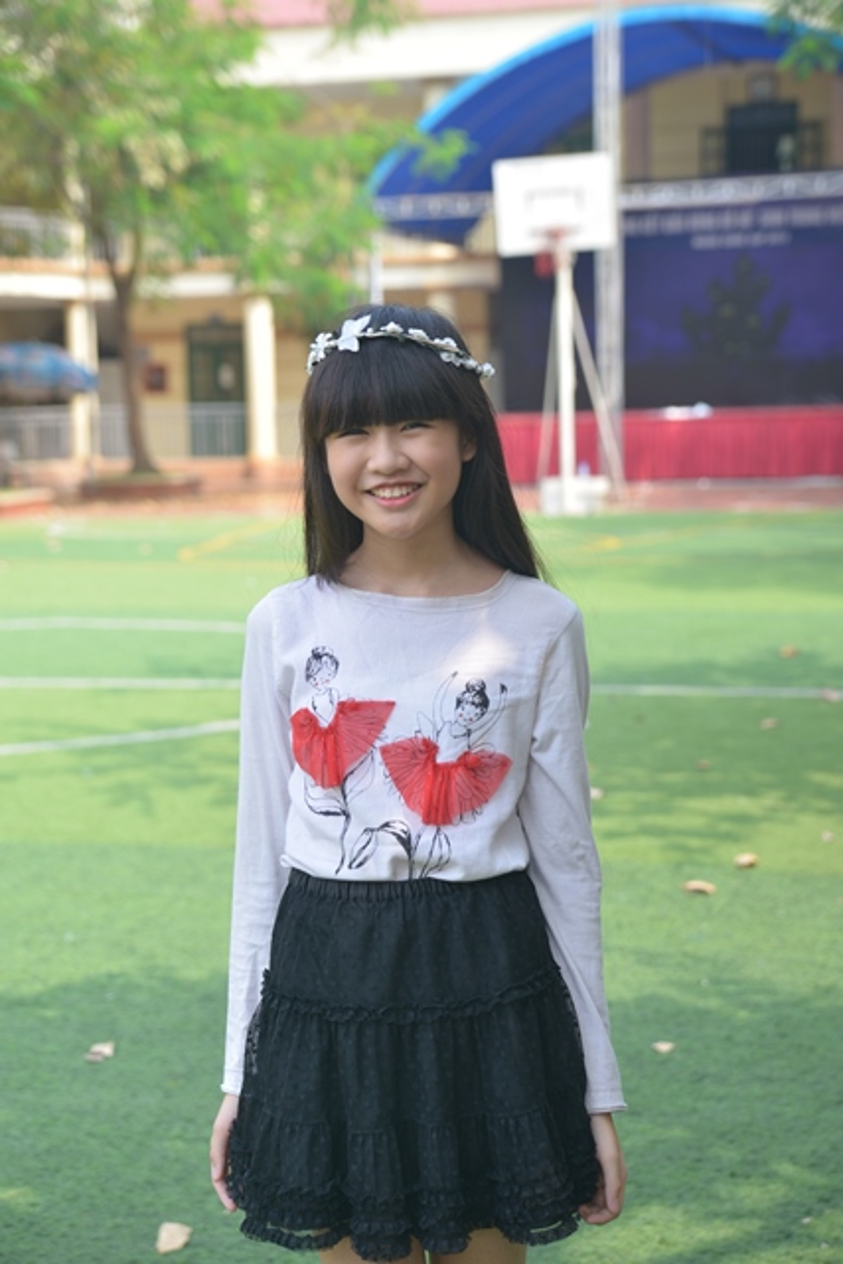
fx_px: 2633
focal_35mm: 75
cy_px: 632
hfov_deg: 18.2
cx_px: 422
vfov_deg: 27.0
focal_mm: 75
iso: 125
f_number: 5
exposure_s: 1/200
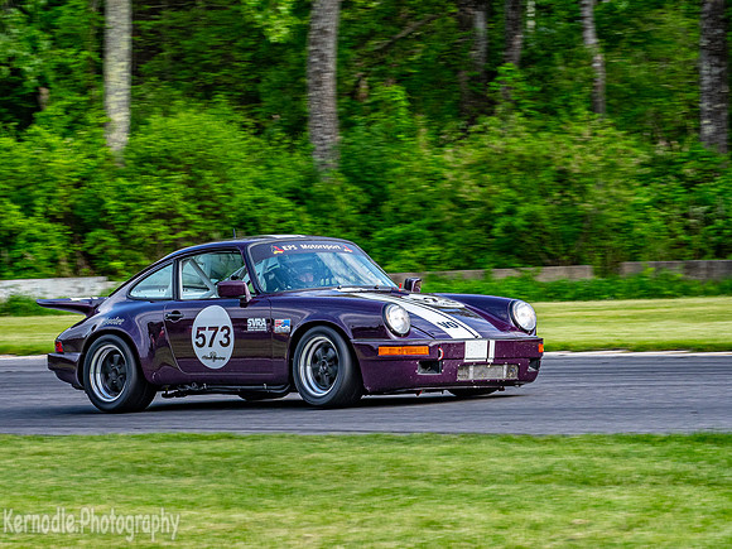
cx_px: 310
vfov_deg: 6.4
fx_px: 4877
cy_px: 317
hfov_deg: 8.6
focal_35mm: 231
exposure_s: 1/400
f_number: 8
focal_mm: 100
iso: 400
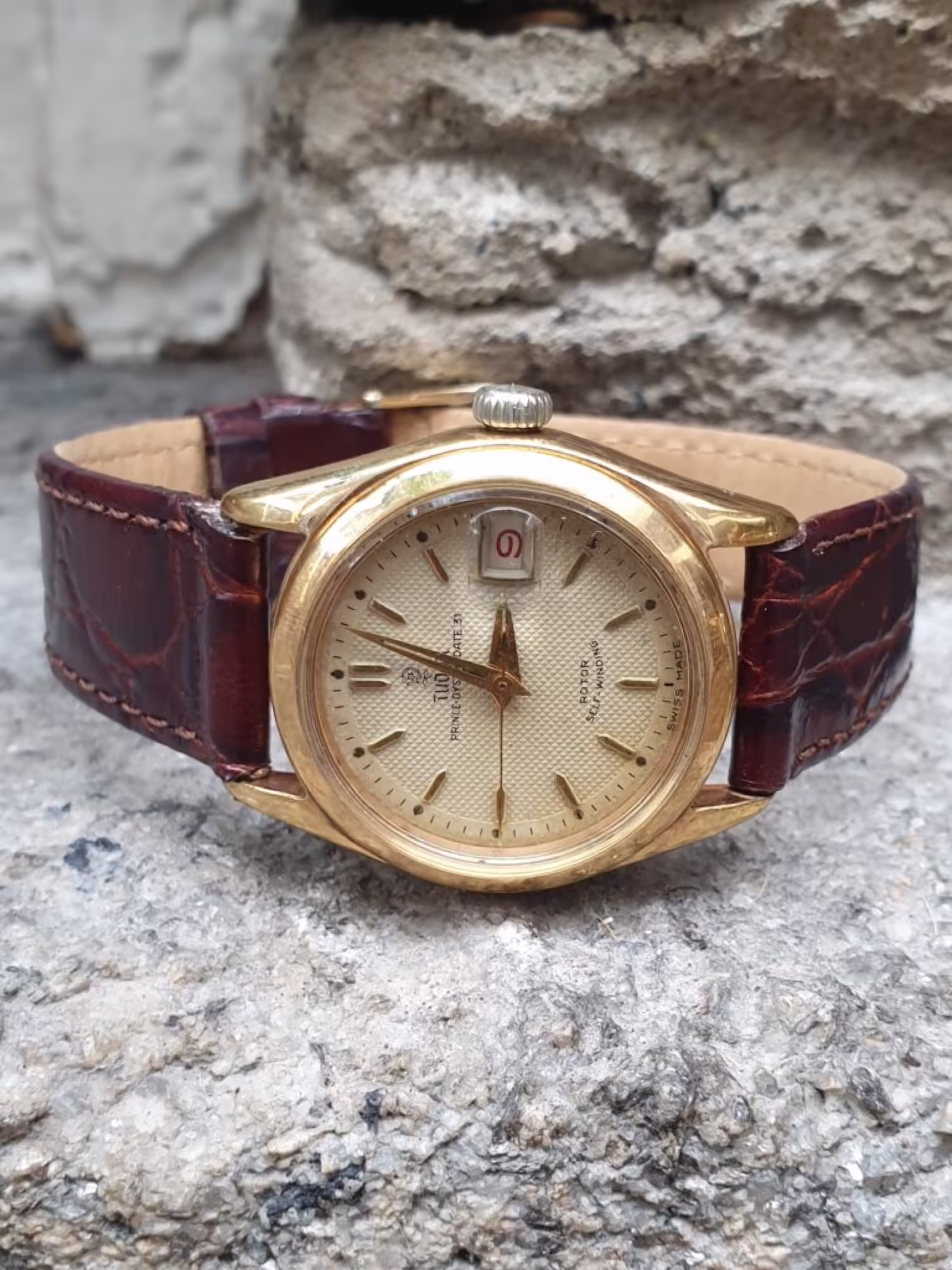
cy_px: 635
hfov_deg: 53.1
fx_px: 953
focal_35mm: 26
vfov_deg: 67.3
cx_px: 476
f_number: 2.4
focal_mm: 4.3
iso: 100
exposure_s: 1/50
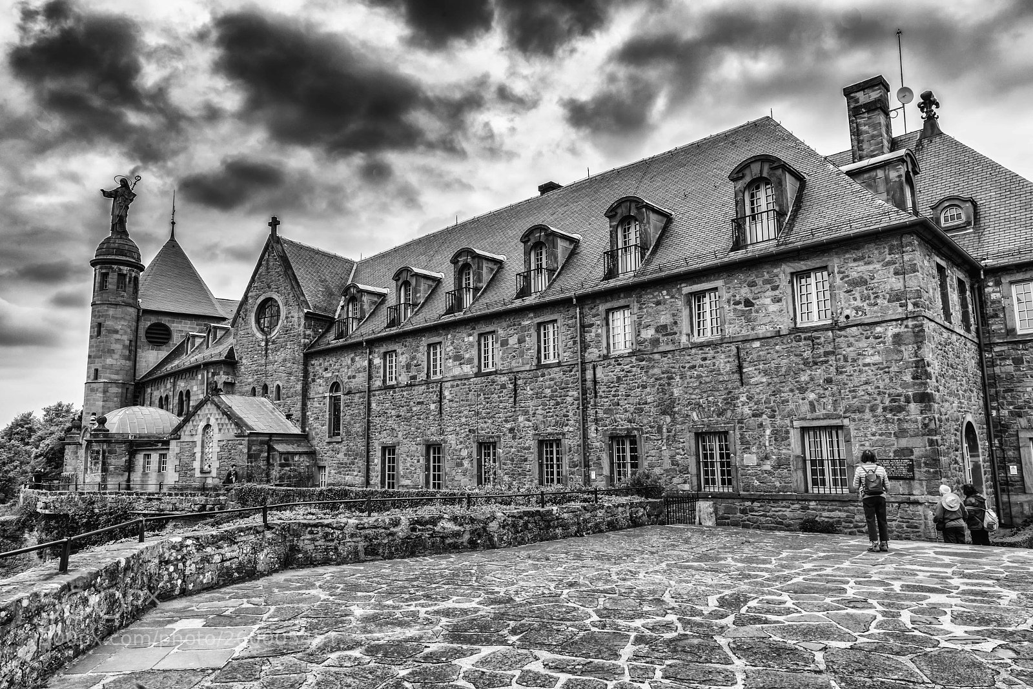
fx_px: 689
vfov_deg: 53.2
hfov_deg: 73.7
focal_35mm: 24
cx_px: 516
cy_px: 344
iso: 400
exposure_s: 1/160
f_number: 13
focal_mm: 24
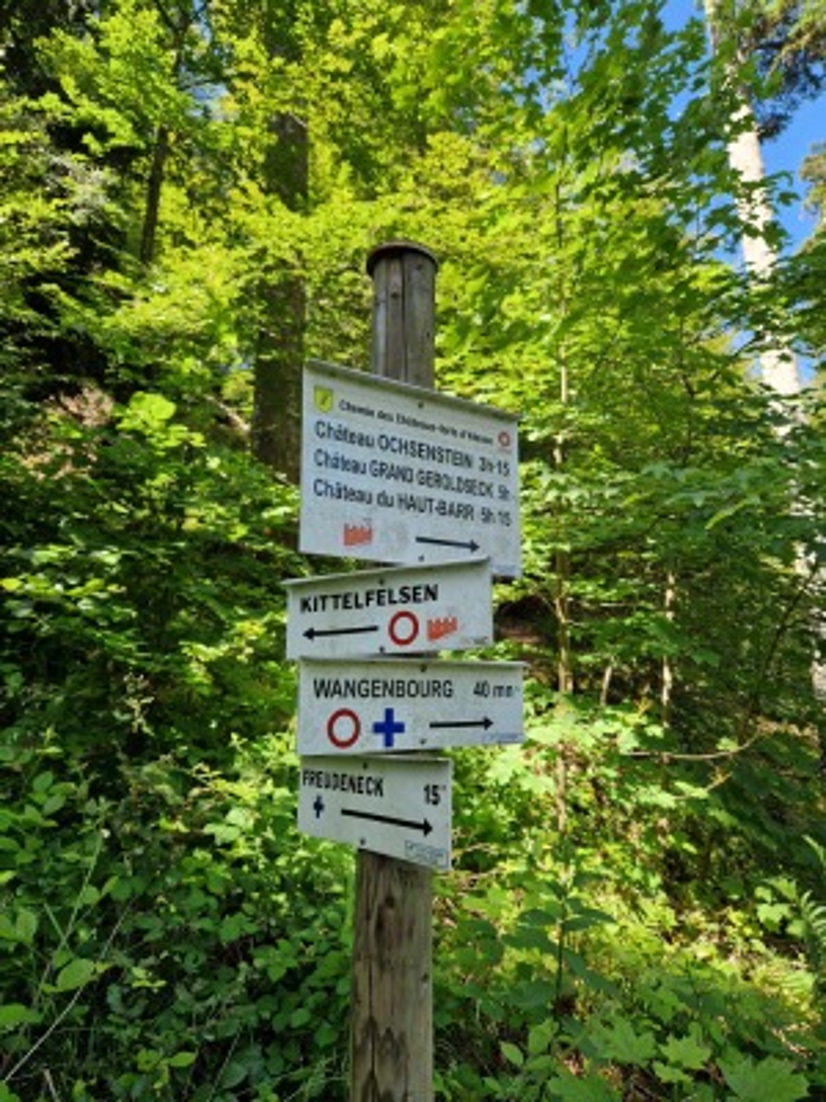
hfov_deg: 58.9
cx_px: 413
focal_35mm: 23
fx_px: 732
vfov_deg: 73.9
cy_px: 551
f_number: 1.8
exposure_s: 1/225
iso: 50
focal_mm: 5.4
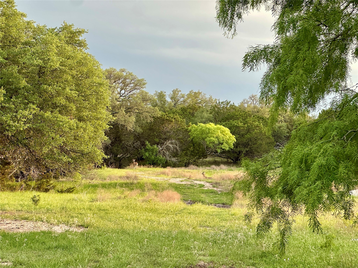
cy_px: 134
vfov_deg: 19.1
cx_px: 179
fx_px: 796
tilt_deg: +1.9
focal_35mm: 77
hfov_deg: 25.3
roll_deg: -3.3
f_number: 2.8
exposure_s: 1/99
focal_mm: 9
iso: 50
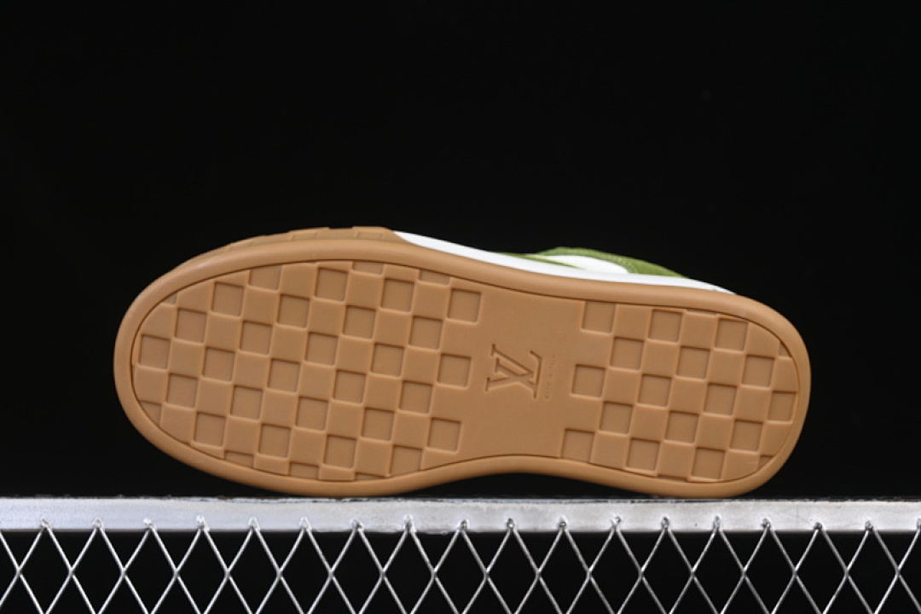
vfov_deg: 18.2
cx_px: 460
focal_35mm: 75
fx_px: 1919
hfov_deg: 27.0
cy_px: 307
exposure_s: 1/80
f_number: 7.1
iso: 160
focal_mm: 50
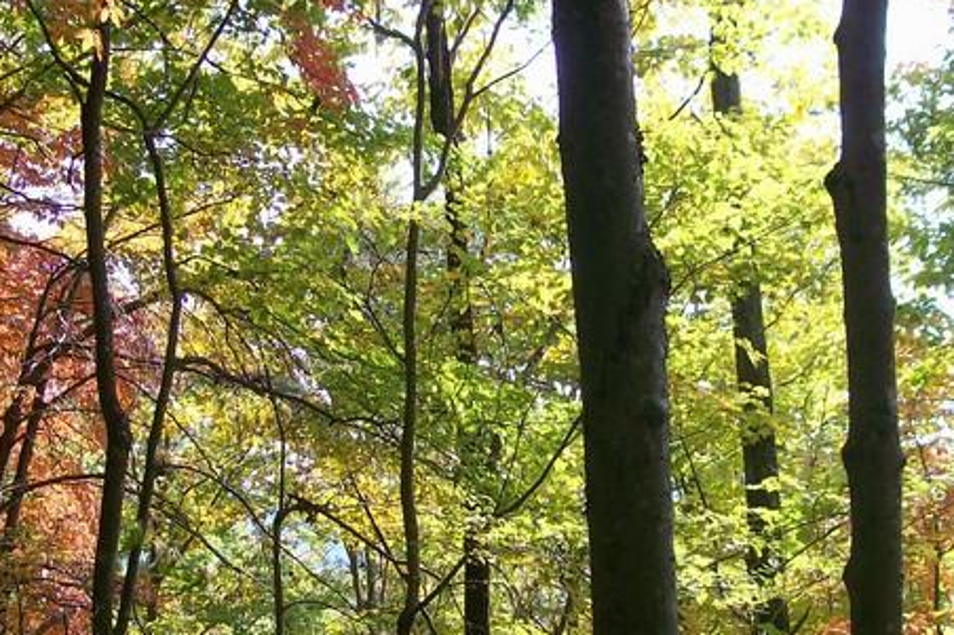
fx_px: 1563
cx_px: 399
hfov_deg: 33.9
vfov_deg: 23.0
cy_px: 320
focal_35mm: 59
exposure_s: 1/277
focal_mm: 6
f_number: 2.7
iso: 80
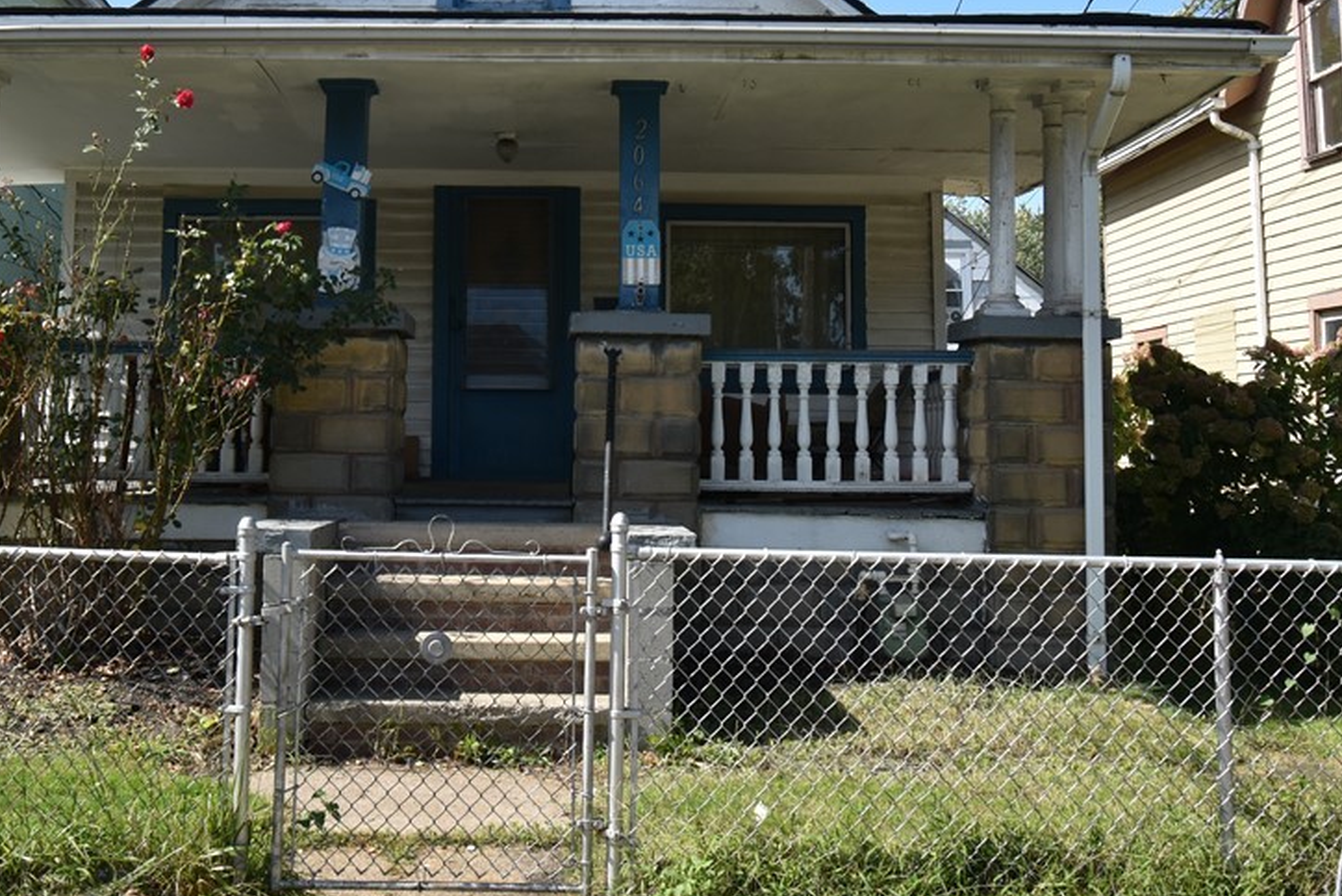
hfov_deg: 43.3
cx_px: 517
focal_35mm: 45
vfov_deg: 29.4
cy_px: 230
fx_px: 1678
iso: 180
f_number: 8
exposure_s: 1/250
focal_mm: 20
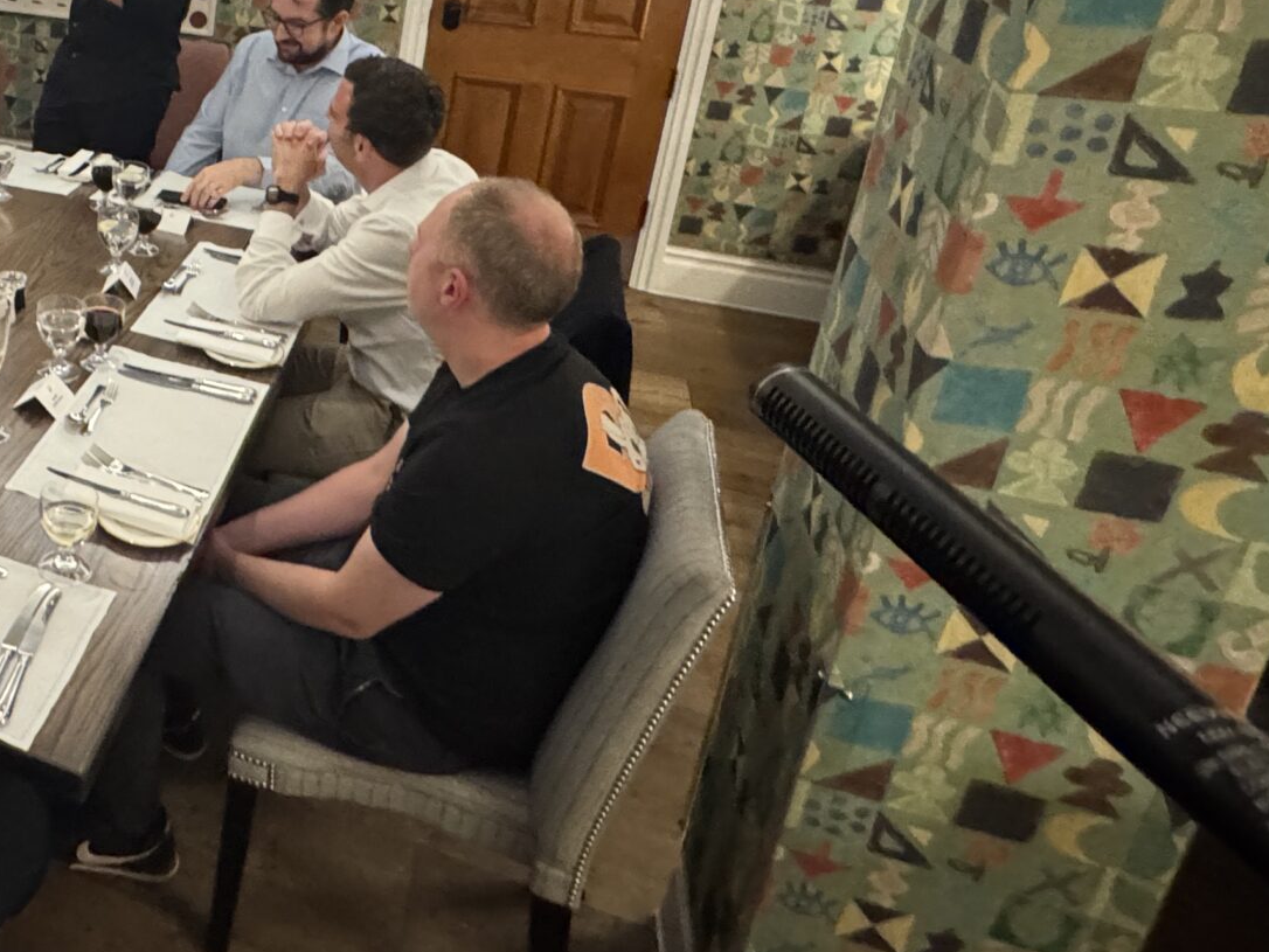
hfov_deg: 45.7
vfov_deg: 40.7
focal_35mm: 33
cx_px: -27
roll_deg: -1.6
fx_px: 1210
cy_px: 157
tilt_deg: -19.2
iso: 1000
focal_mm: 2.22
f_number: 2.2
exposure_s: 1/33
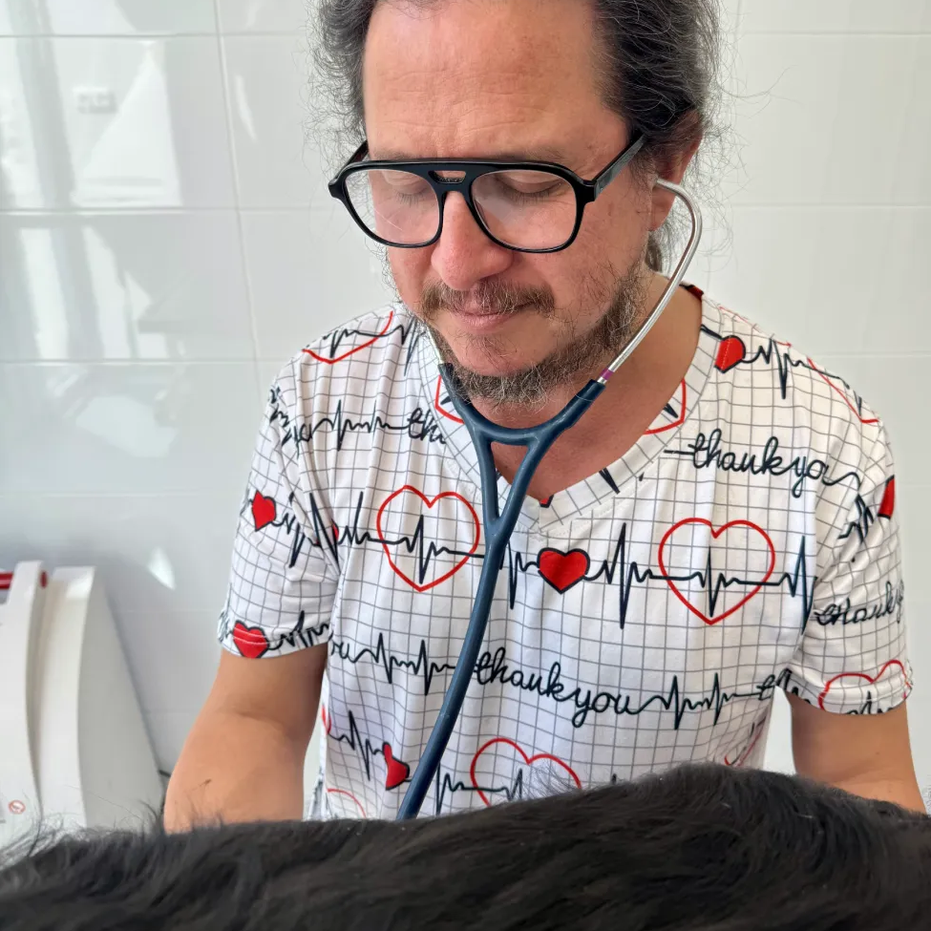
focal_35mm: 29
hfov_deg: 55.6
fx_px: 882
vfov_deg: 55.5
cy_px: 417
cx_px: 476
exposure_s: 1/243
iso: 64
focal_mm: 6.76
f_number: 1.78
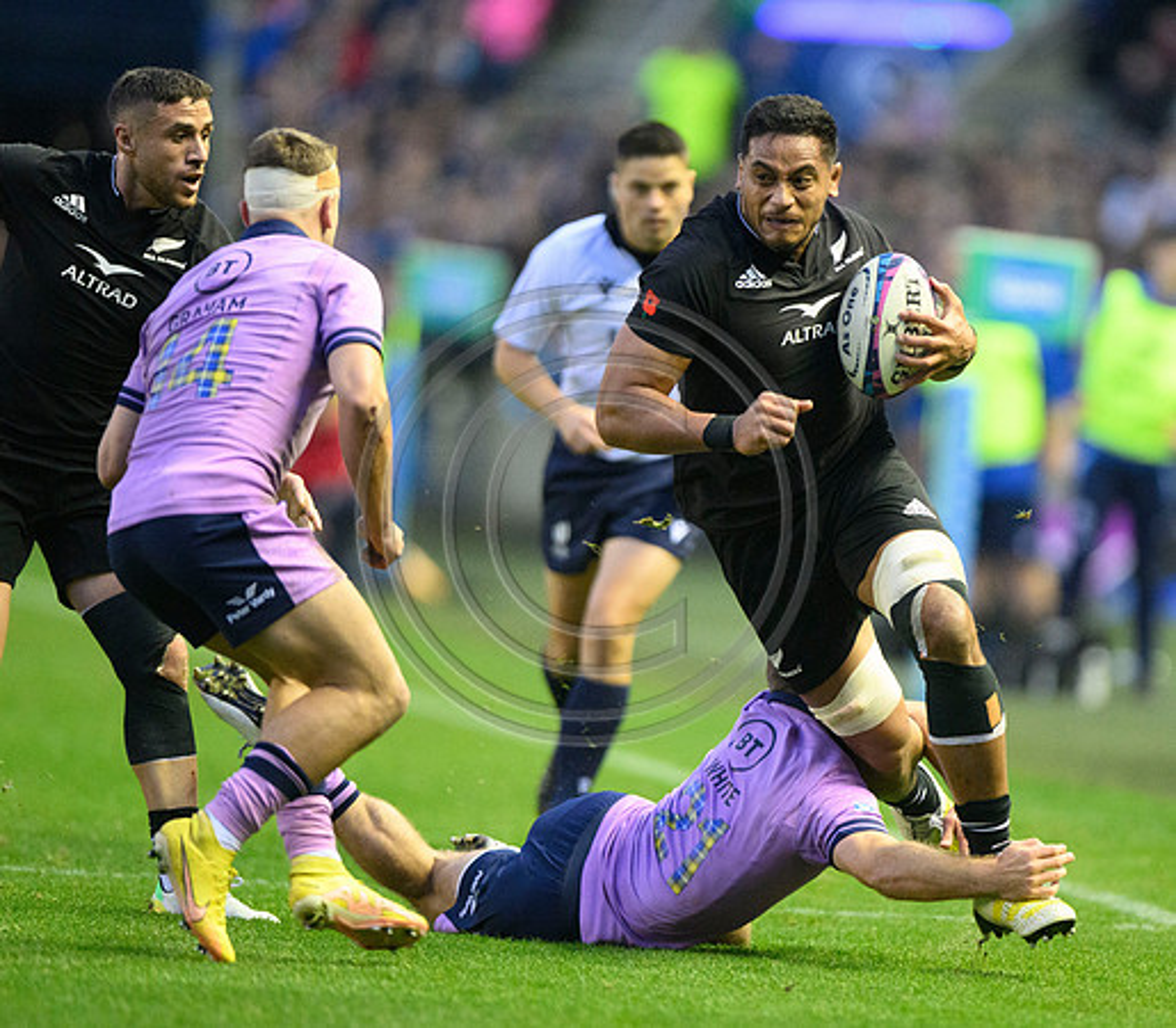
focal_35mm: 557
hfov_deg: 3.4
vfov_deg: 2.9
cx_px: 819
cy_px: 529
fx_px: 20102
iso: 6400
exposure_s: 1/1000
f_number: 3.2
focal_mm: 400
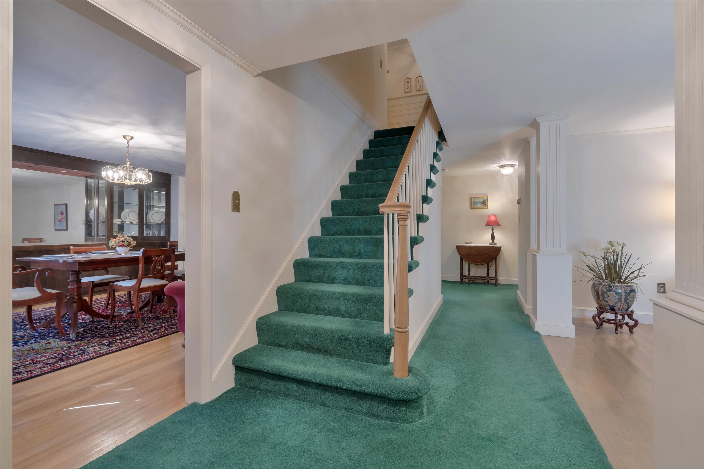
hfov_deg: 96.7
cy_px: 234
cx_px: 352
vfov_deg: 73.8
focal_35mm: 16
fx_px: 313
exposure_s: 1/45
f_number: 8
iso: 800
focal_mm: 16
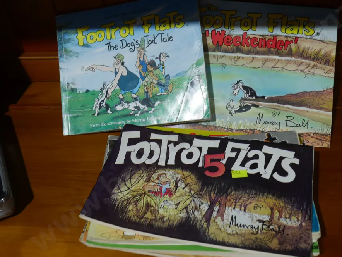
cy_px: 128
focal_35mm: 44
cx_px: 193
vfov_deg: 32.9
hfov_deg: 42.9
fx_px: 435
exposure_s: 1/60
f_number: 4.1
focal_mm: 19
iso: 200
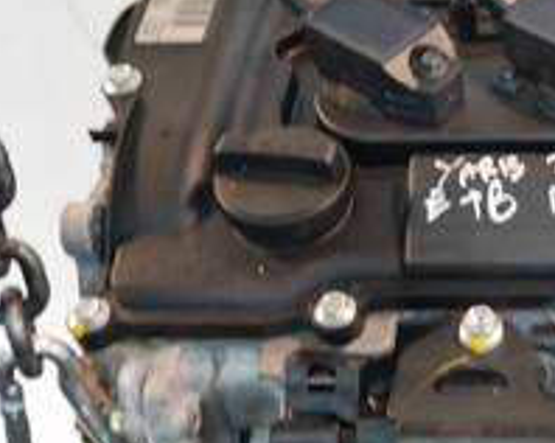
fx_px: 1165
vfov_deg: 21.5
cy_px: 247
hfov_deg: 25.4
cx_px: 561
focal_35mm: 71
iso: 500
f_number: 3.5
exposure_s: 1/60
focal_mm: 15
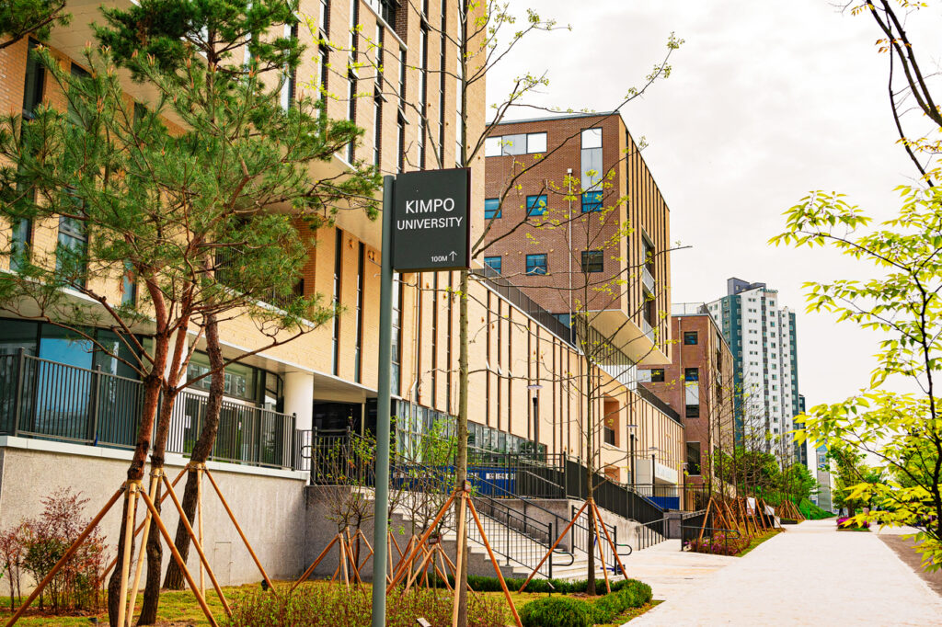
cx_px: 471
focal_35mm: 45
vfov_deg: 29.8
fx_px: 1177
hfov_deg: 43.6
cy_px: 314
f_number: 6.3
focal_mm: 30
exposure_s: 1/320
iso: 125
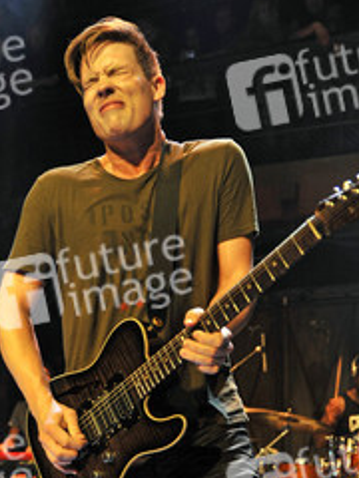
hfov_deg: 26.1
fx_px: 774
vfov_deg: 33.4
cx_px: 149
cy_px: 382
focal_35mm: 56
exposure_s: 1/160
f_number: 2.8
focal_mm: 35
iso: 1600
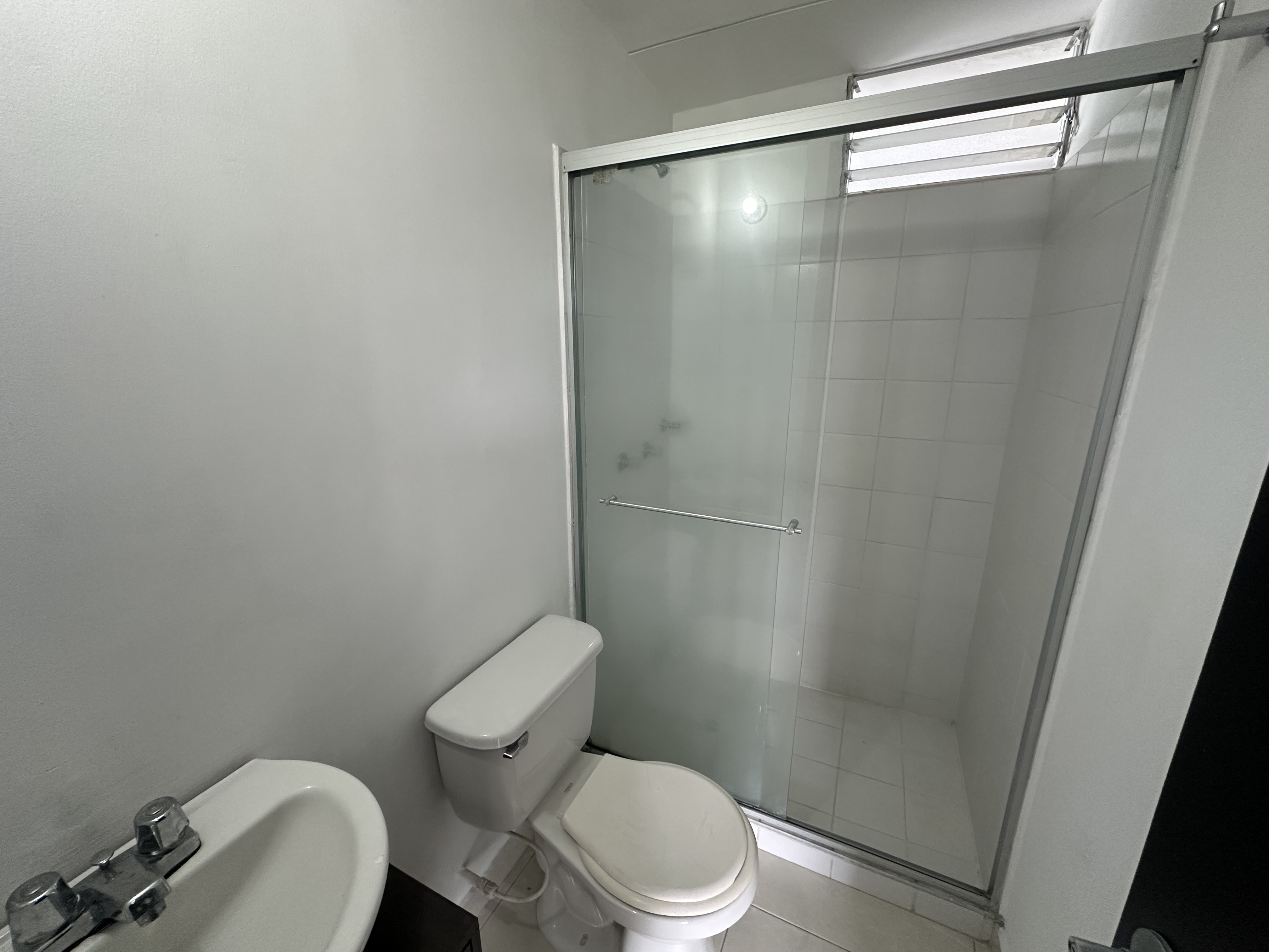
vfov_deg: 85.7
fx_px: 513
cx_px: 634
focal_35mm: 14
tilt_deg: -14.1
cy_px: 476
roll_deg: +0.5
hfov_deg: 102.1
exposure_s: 1/99
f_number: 2.2
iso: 200
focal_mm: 2.22
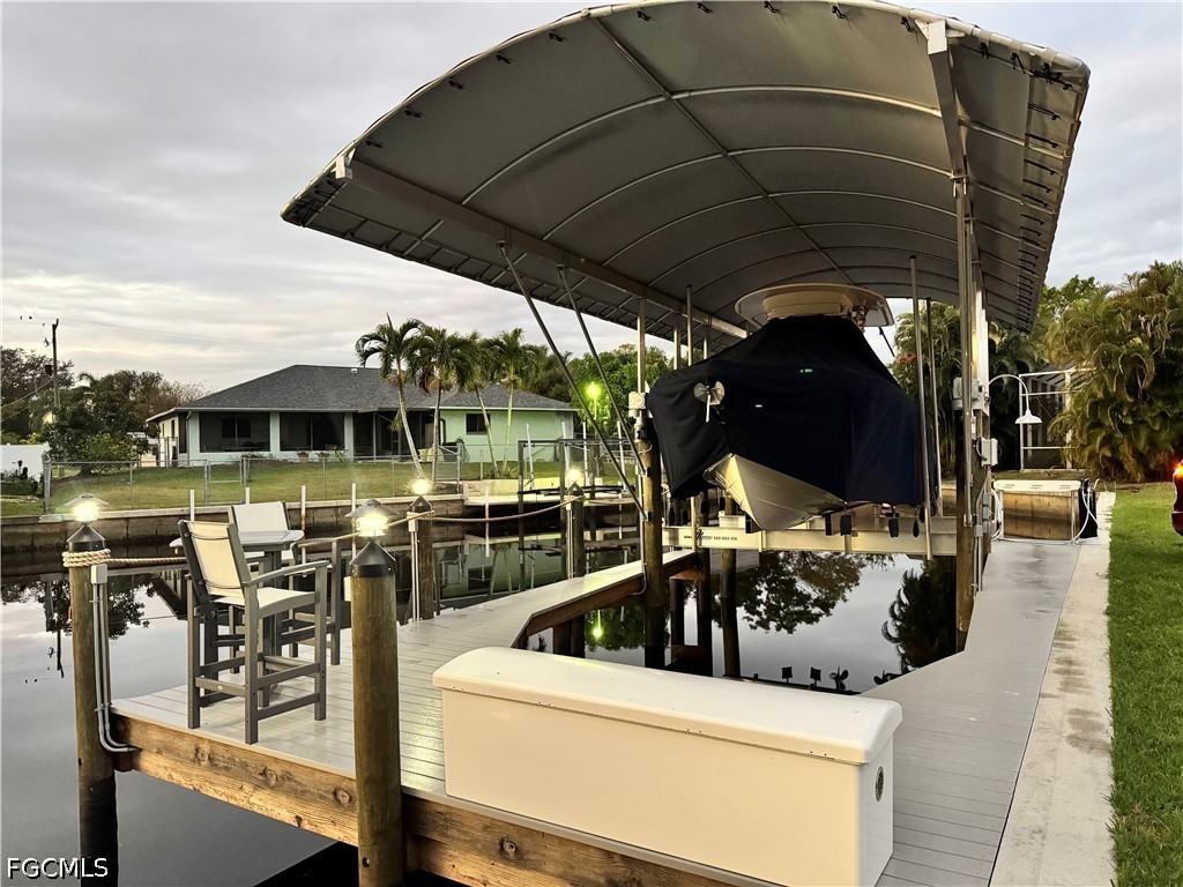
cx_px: 592
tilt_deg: -0.2
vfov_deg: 56.8
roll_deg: +1.2
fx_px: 820
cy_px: 444
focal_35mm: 24
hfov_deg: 71.6
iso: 1000
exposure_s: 1/40
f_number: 1.78
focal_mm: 6.76
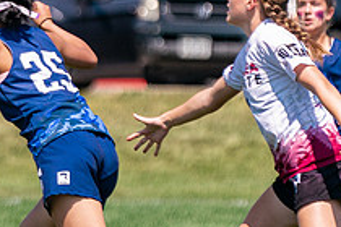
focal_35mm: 975
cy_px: 46
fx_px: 9235
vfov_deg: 1.4
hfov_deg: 2.1
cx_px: 52
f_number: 3.2
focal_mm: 200
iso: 320
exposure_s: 1/5000
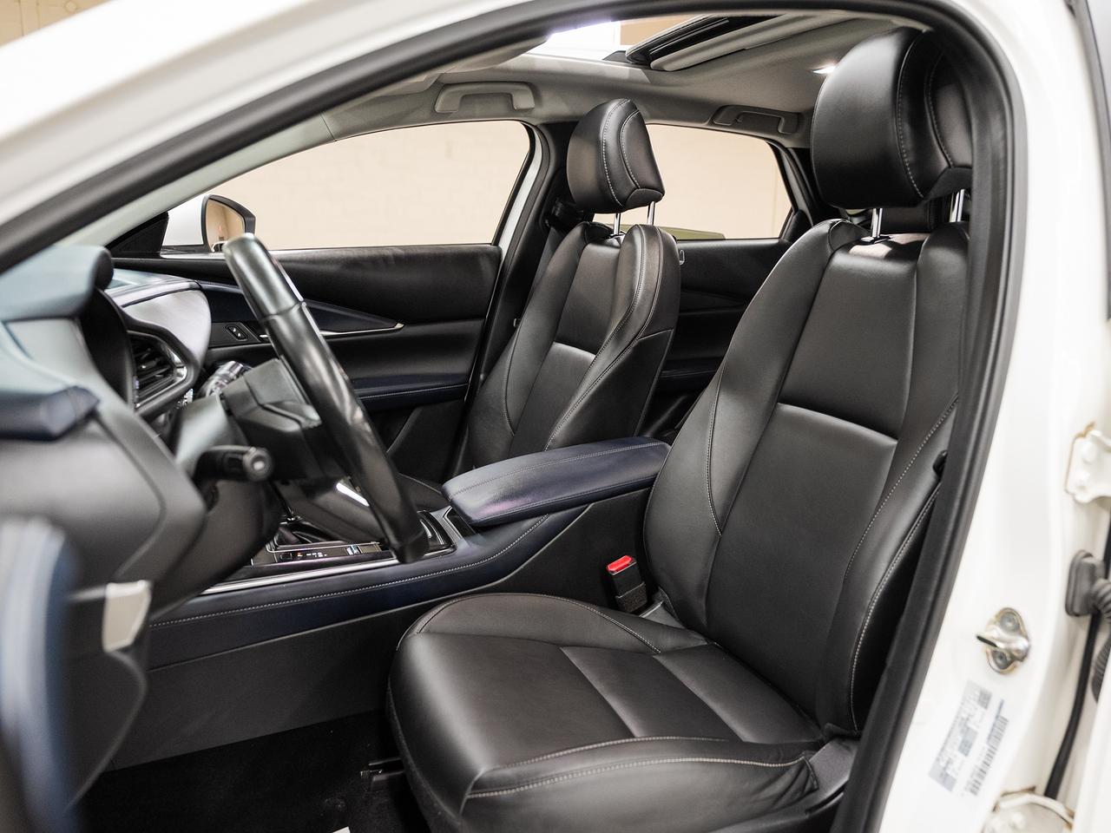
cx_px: 625
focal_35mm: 26
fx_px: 833
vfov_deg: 53.1
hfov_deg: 67.1
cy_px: 416
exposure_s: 1/40
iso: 1000
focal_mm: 24
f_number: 3.5
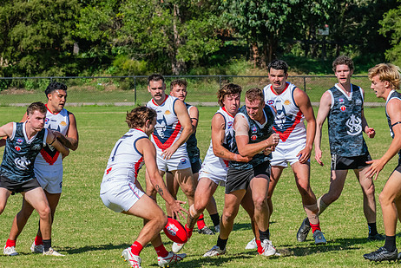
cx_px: 204
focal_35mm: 301
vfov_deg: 4.6
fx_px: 3356
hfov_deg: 6.8
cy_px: 162
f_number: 16
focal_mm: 240
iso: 1600
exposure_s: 1/1600
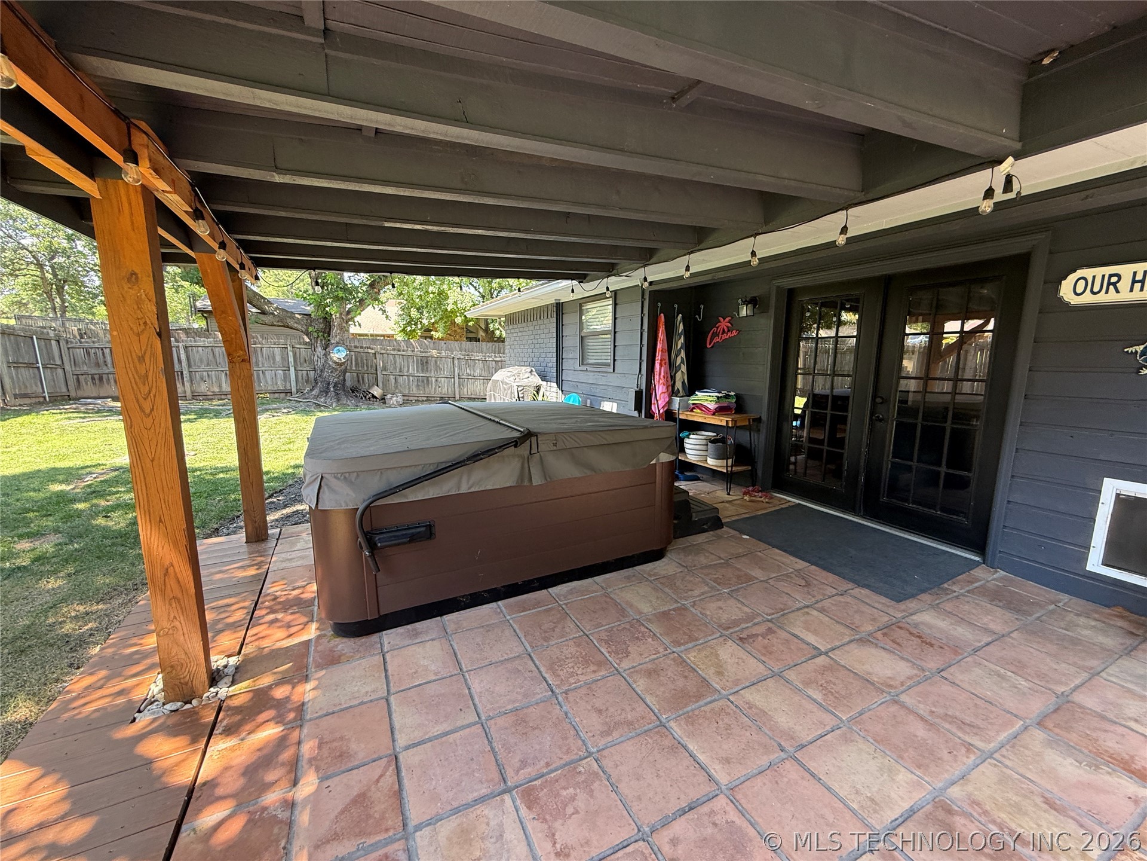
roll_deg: -0.1
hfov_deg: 102.1
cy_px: 430
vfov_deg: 85.7
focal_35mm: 14
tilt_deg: -8.5
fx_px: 464
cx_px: 574
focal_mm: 2.22
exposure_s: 1/99
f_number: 2.2
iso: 125
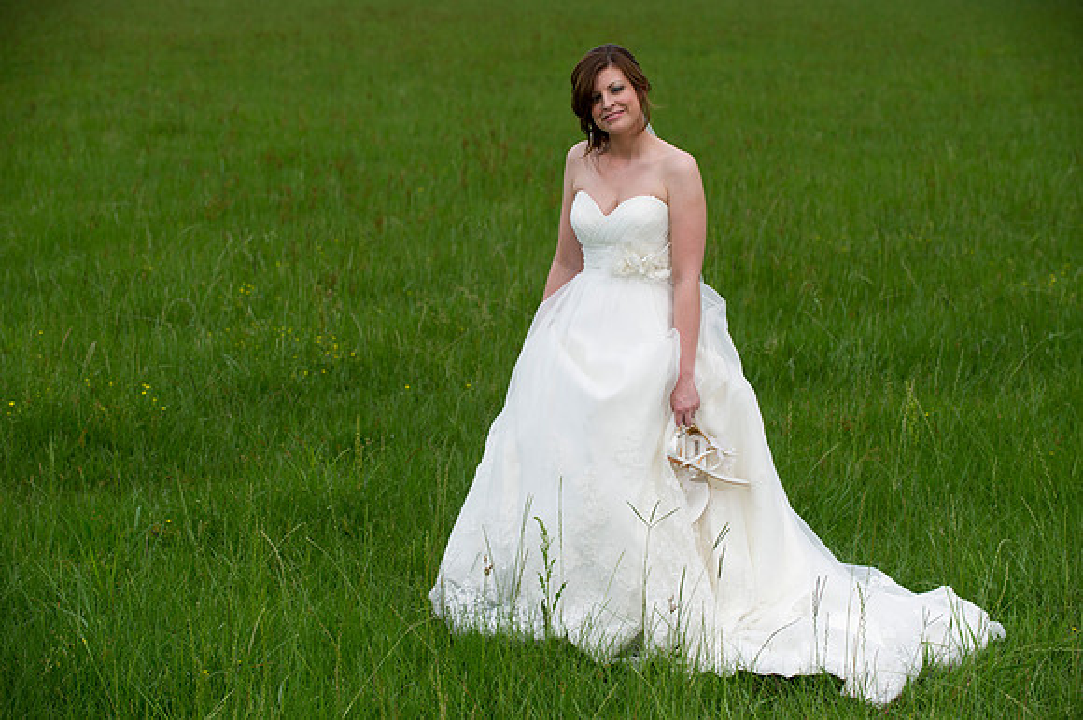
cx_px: 542
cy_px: 360
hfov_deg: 20.0
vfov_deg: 13.4
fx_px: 3067
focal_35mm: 102
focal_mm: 102
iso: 500
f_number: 4.5
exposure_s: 1/800
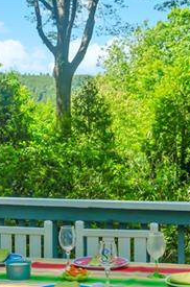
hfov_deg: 14.7
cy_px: 162
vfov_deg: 22.2
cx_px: 35
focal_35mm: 92
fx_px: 732
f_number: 8
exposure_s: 1/250
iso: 320
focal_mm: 22
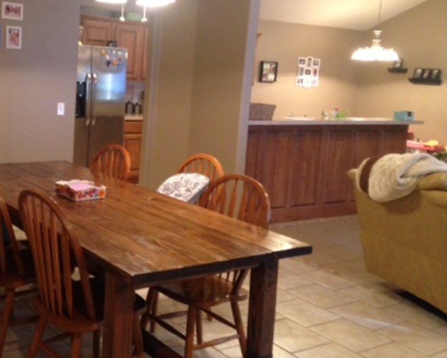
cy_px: 129
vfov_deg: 31.9
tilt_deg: -5.3
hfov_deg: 38.8
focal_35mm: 47
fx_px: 622
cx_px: 130
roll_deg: -2.5
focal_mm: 4.12
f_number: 2.4
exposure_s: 1/20
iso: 250
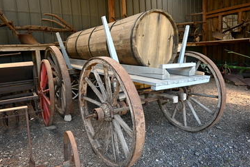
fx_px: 187
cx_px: 128
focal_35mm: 27
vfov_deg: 47.9
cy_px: 79
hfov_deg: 67.4
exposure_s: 1/250
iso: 400
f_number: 3.5
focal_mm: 16
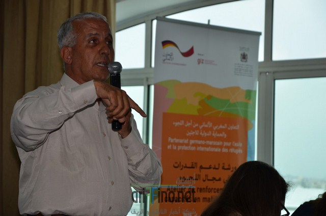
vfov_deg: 12.1
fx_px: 1017
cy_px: 108
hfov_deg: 18.2
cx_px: 163
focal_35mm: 112
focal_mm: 75
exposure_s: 1/125
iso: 280
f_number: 5.3
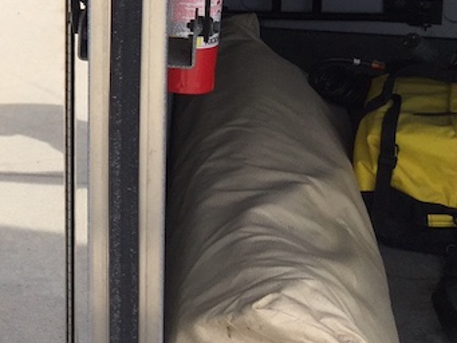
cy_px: -58
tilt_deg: -8.8
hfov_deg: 20.3
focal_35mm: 85
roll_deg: +1.1
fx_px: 1123
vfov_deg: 16.7
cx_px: -197
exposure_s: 1/1364
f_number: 2.2
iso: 32
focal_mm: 4.15
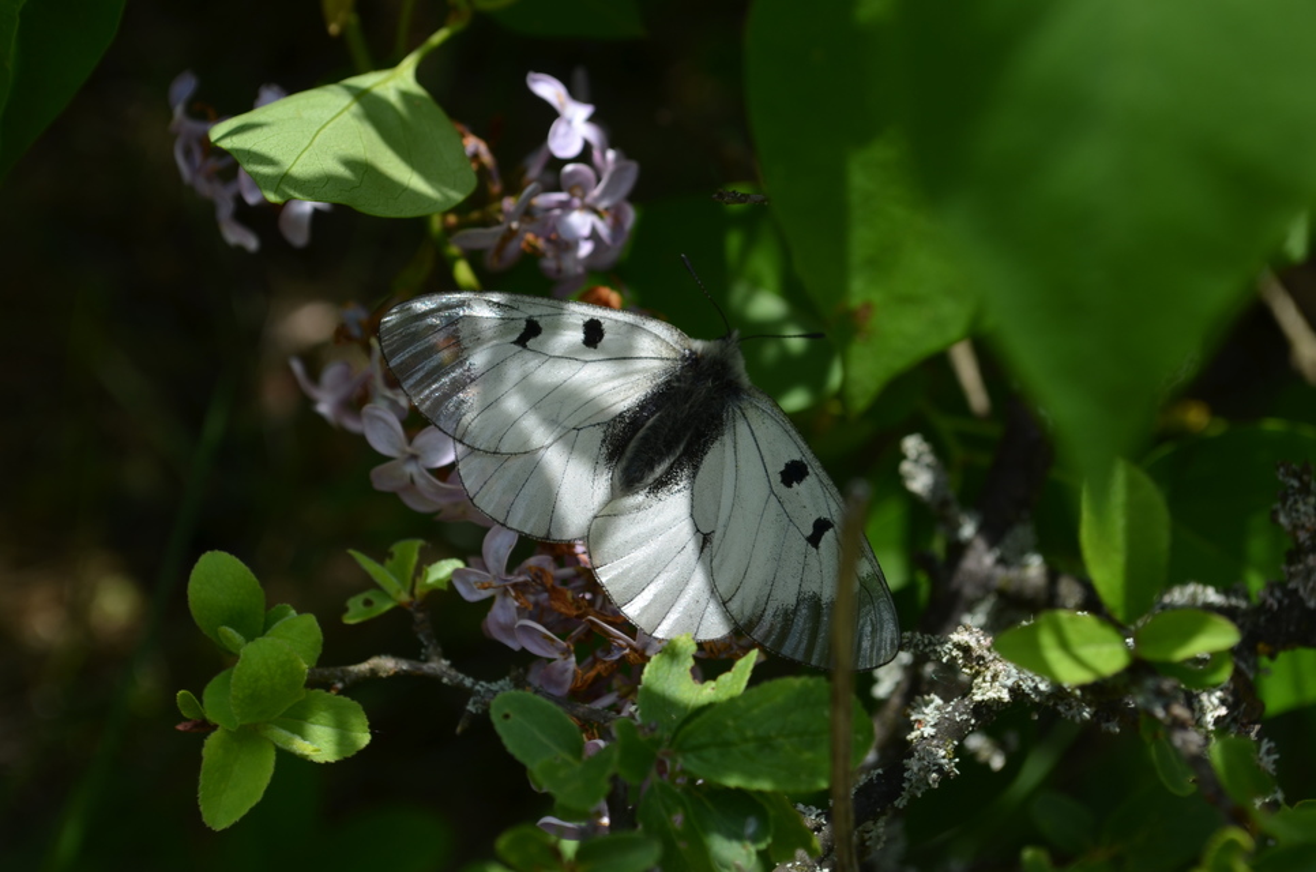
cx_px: 658
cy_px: 436
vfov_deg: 16.5
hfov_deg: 24.7
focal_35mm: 82
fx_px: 3010
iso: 100
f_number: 8
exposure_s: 1/200
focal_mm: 55
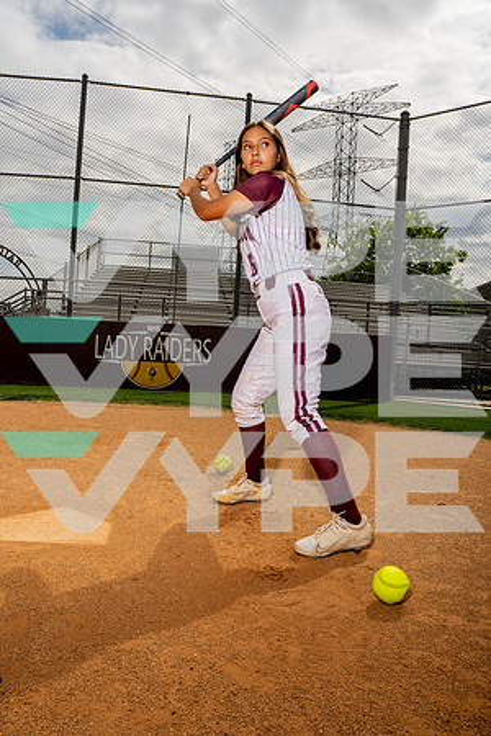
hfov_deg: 49.6
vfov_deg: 69.4
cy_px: 368
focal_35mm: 26
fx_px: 532
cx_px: 246
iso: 100
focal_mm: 26
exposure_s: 1/250
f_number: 16
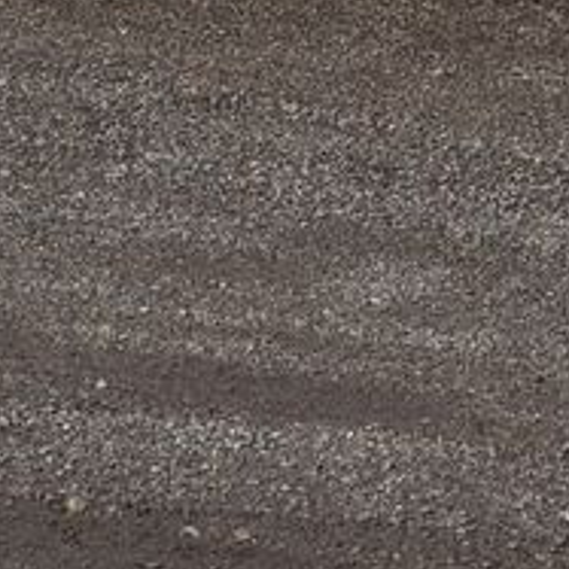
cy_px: -409
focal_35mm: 224
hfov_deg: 7.8
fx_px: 4166
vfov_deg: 7.6
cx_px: 353
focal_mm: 32
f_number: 7.1
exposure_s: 1/200
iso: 100
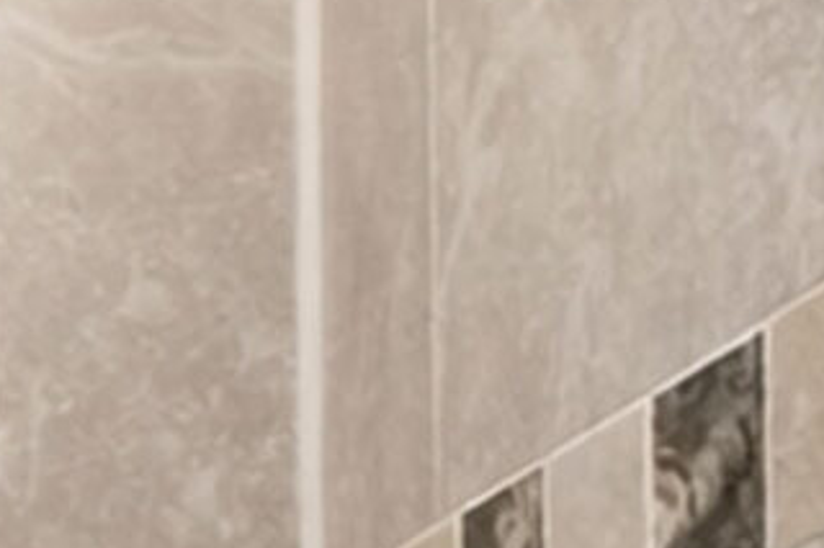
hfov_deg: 13.8
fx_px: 2745
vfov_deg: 9.9
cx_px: -940
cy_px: 1355
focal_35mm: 120
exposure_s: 1/60
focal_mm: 10
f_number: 8
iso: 1600
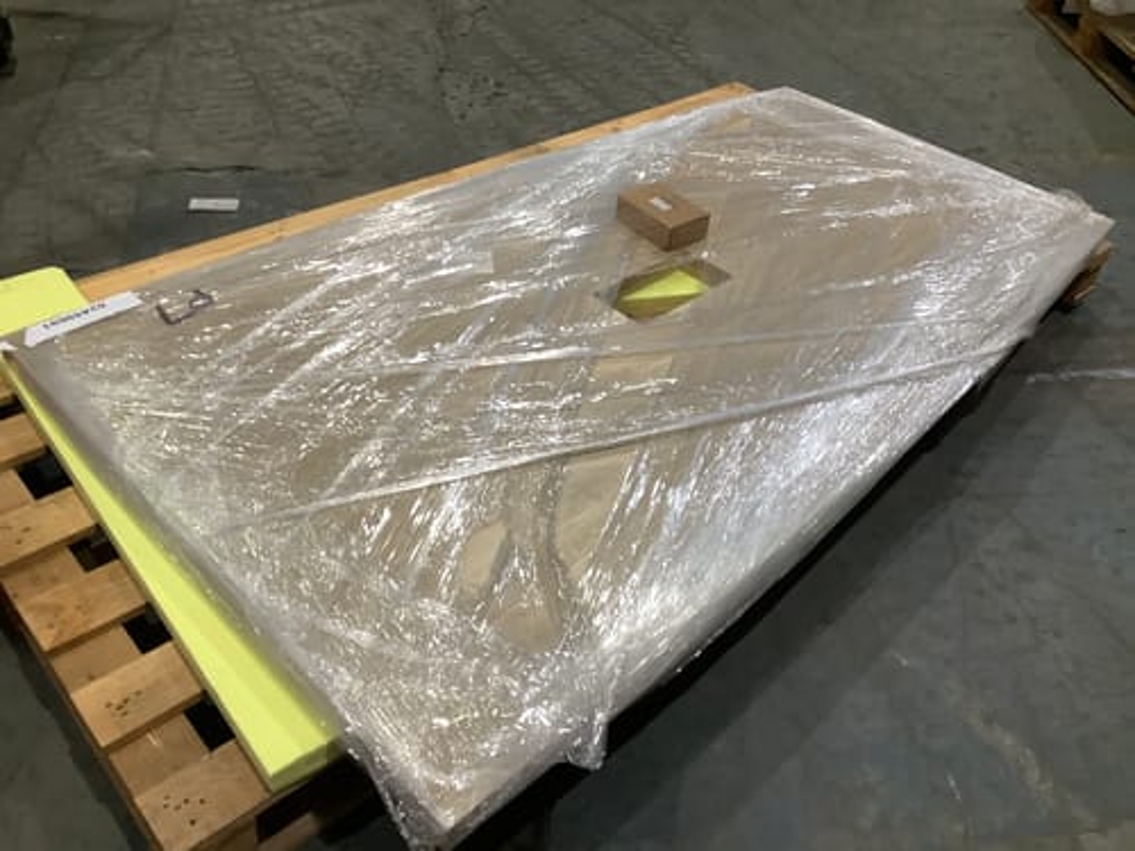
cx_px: 568
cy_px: 426
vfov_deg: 45.4
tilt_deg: -40.1
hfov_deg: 58.4
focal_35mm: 31
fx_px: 1016
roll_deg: -3.5
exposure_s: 1/50
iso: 160
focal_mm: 3.3
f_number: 2.4
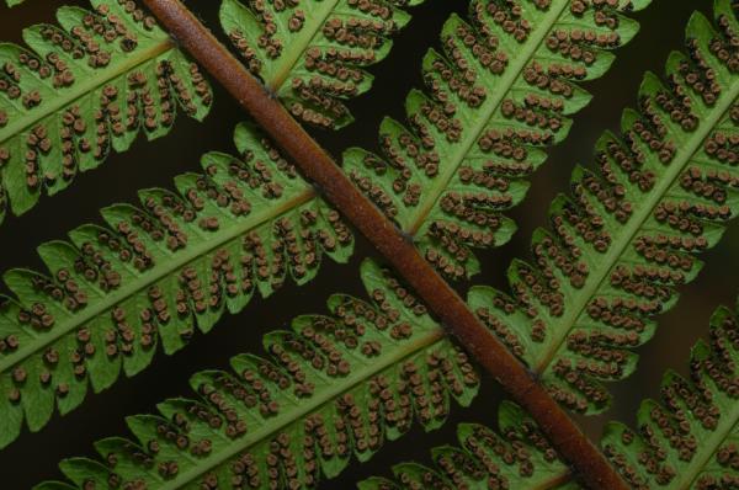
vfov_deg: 15.1
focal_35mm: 90
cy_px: 245
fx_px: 1845
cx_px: 370
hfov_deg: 22.7
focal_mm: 60
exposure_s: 1/60
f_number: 18
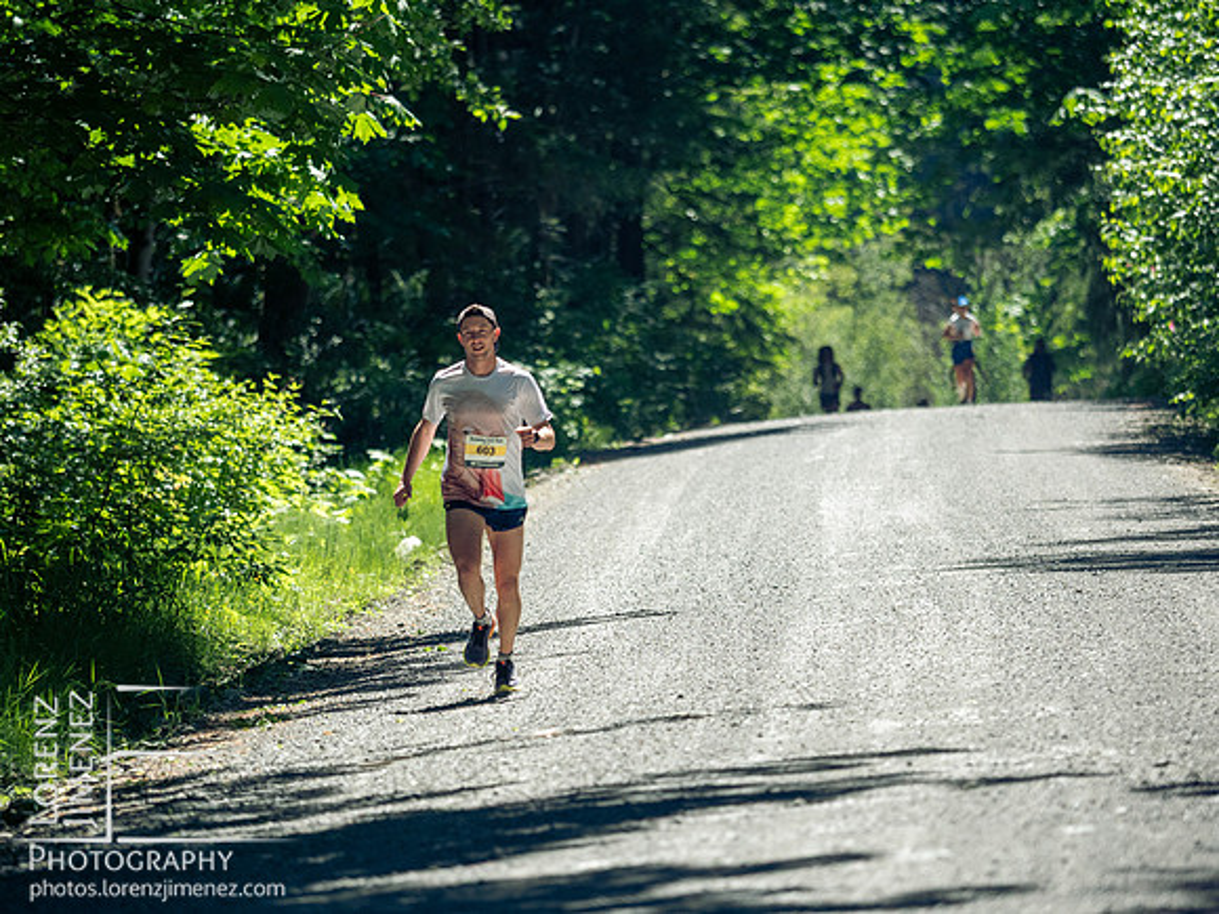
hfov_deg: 6.6
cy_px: 457
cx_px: 610
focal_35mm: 300
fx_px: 10564
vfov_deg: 5.0
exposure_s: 1/2500
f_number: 2.8
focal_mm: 150
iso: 500
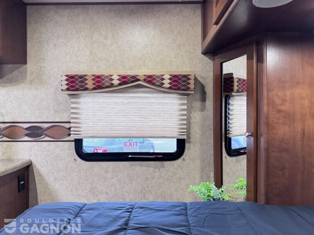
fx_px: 218
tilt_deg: -0.3
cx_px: 157
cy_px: 118
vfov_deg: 56.8
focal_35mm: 24
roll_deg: -1.7
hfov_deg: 71.6
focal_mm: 6.76
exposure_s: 1/60
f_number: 1.78
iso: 800
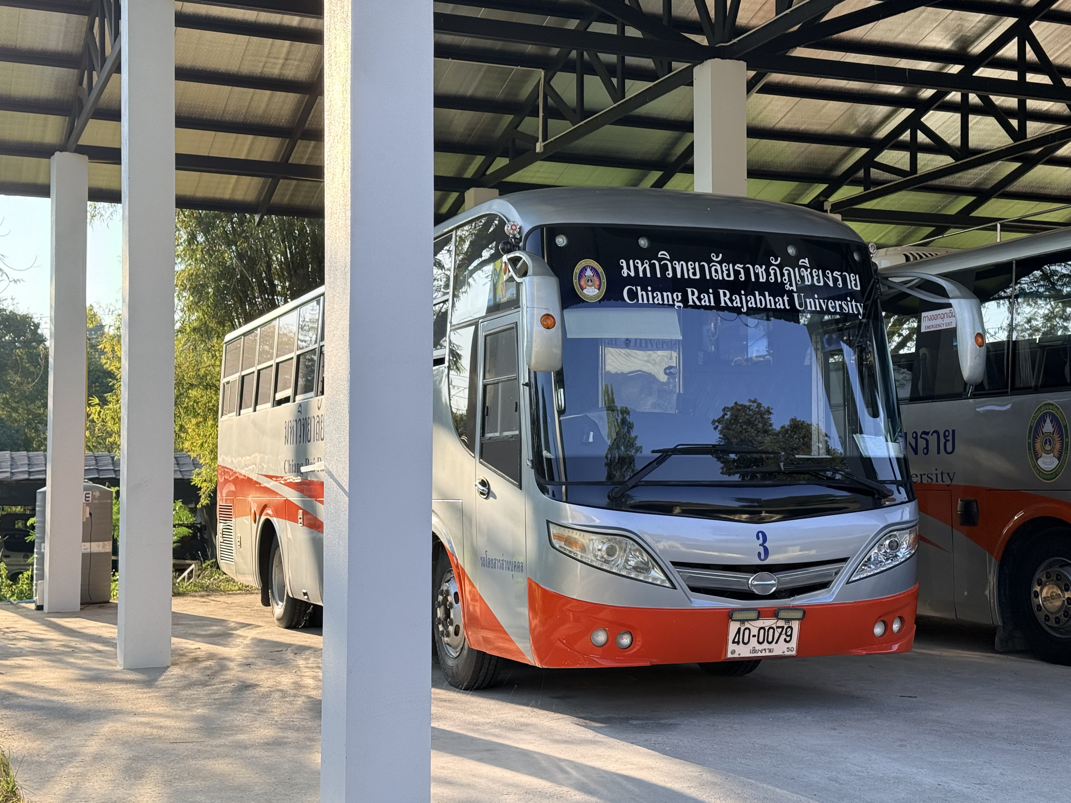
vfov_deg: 29.7
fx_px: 1516
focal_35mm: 49
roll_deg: +0.3
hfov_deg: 38.9
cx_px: 533
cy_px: 402
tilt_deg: +3.2
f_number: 1.78
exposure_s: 1/939
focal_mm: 6.76
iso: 64
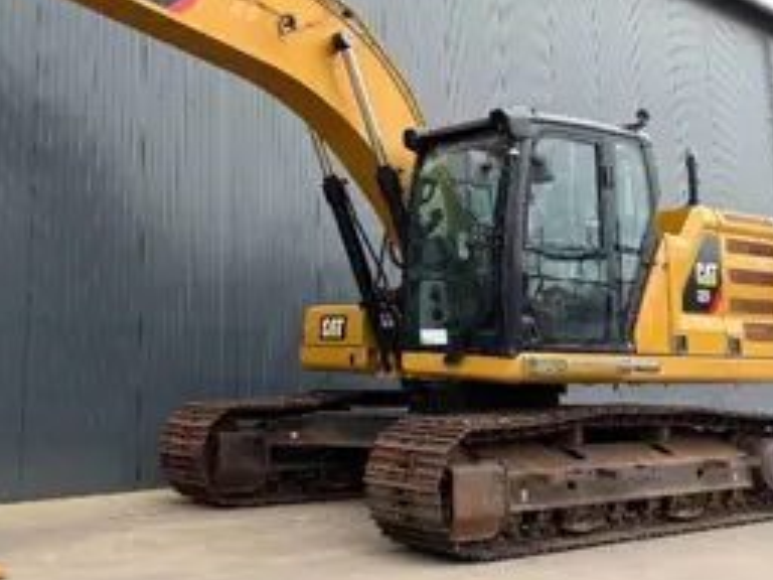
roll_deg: -0.1
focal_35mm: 45
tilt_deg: +10.6
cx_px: 205
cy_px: 178
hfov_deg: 41.0
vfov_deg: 31.8
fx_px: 1005
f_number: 1.78
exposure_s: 1/174
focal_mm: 6.76
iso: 80
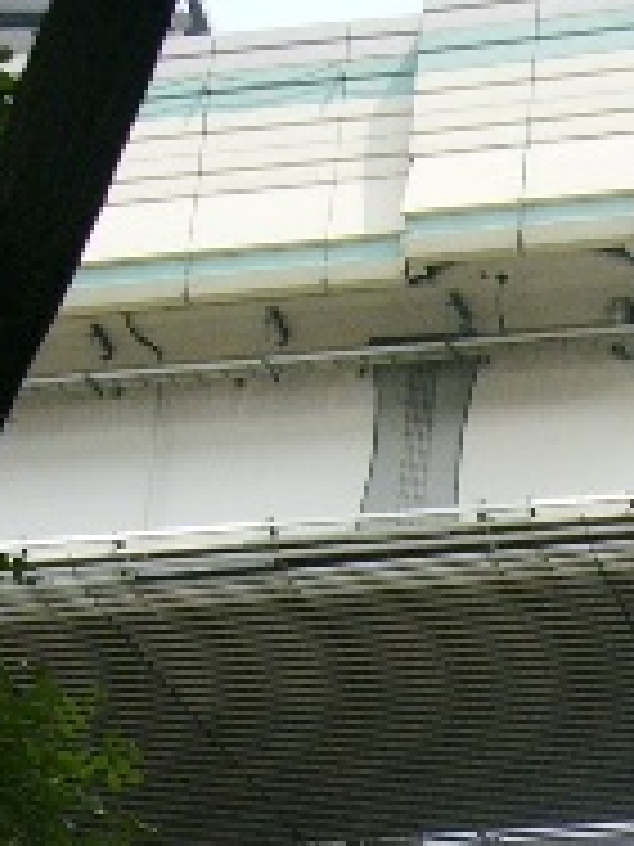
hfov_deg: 12.1
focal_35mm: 119
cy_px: 1422
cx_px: 850
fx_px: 2906
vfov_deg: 14.9
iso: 50
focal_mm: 5.8
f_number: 2.8
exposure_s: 1/500
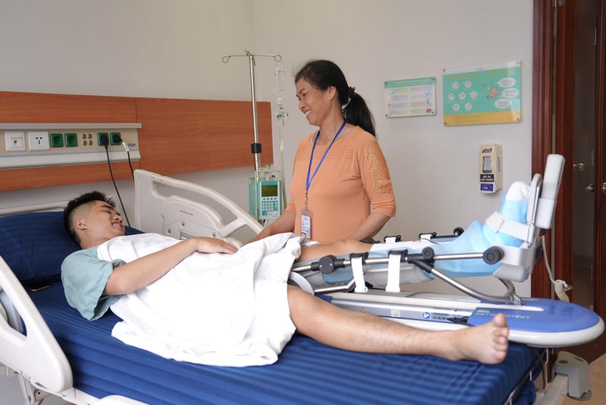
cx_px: 303
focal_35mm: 35
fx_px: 589
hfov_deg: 54.4
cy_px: 202
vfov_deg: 37.9
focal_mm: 35
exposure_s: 1/160
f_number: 2.8
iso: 250
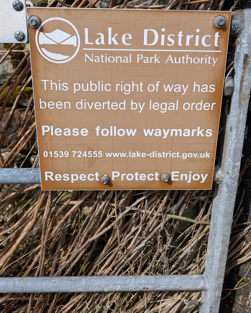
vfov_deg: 58.2
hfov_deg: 48.5
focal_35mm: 30
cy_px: 121
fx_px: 279
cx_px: 123
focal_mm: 6.9
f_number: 1.68
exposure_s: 1/2119
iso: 23
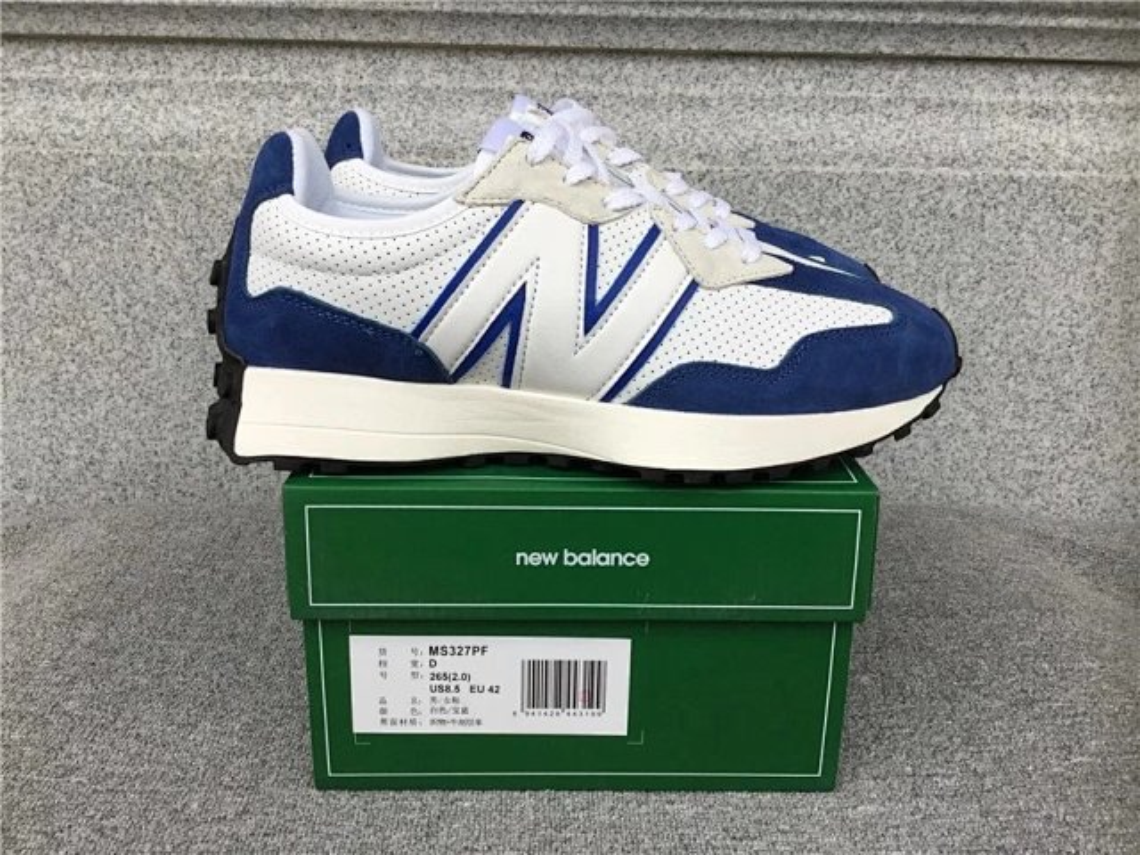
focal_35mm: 31
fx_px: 1021
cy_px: 428
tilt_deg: -16.5
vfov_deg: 45.4
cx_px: 570
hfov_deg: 58.4
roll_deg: -1.4
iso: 25
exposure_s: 1/105
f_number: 2.4
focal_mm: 3.3
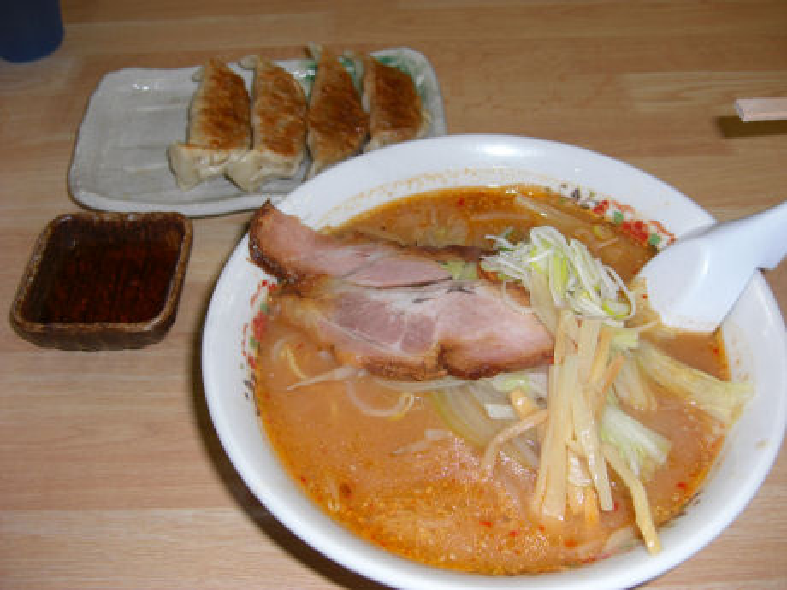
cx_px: 394
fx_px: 864
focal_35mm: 38
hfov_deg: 49.0
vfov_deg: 37.7
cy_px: 295
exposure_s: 1/60
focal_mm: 7.9
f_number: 2.8
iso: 80
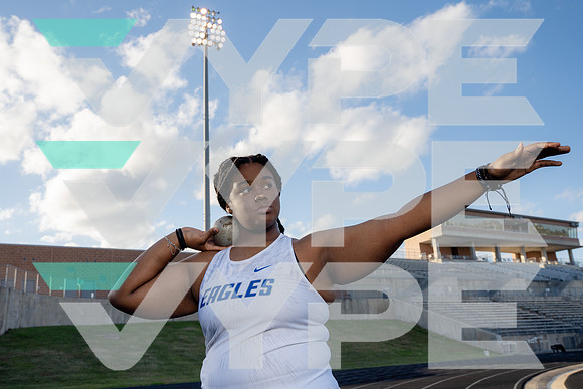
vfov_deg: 40.0
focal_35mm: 33
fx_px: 535
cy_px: 194
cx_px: 292
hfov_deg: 57.2
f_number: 8
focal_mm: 33
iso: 200
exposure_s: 1/250
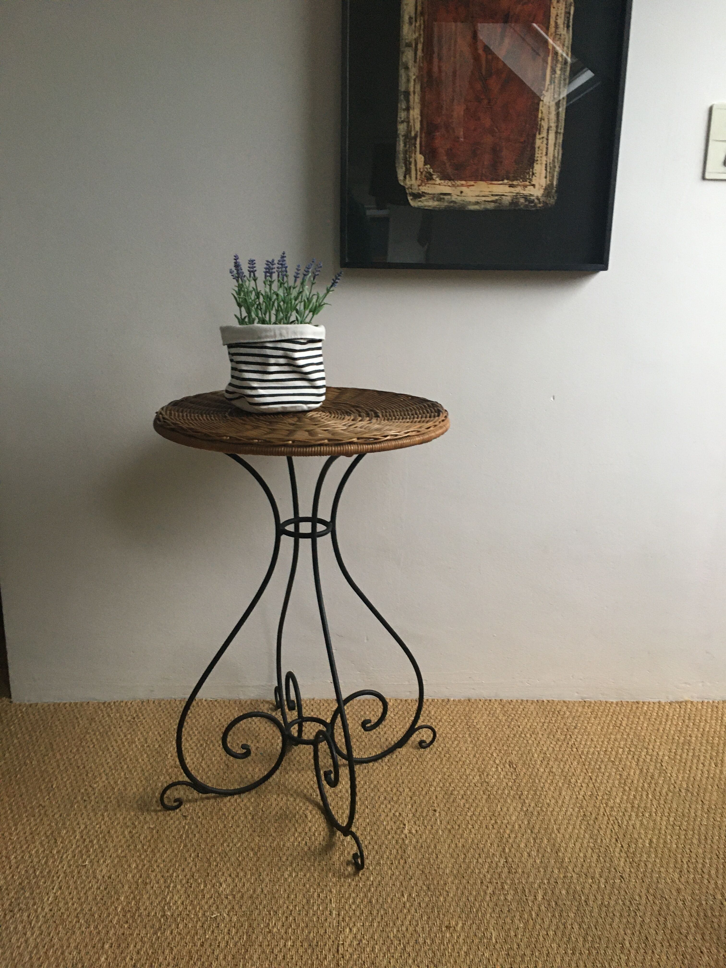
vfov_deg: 61.7
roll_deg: -0.4
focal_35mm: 29
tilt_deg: -15.2
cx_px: 363
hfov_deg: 48.2
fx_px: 811
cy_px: 484
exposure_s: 1/33
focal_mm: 4.15
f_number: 2.2
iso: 160
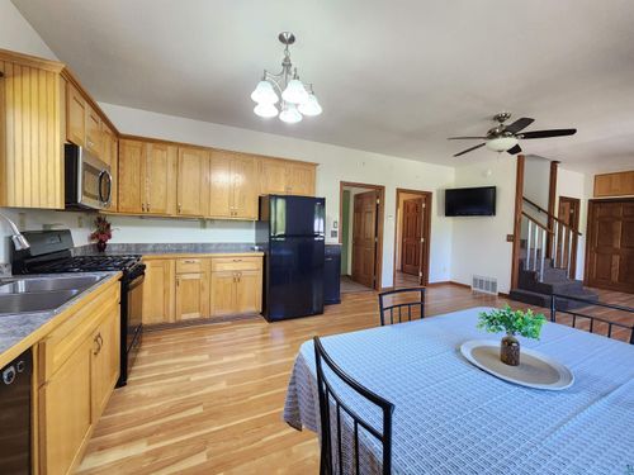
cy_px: 238
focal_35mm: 13
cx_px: 317
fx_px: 238
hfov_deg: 106.2
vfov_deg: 89.9
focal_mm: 2.2
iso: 320
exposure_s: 1/60
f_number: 2.2
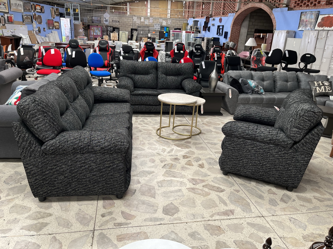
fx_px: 250
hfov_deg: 67.3
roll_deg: -4.2
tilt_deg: -22.1
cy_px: 124
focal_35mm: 26
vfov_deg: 53.1
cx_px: 166
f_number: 1.6
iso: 50
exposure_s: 1/121
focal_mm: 5.1
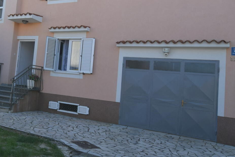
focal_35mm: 39
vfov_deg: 33.7
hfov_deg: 46.1
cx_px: 36
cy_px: 47
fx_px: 255
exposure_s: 1/250
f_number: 8
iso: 220
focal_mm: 10
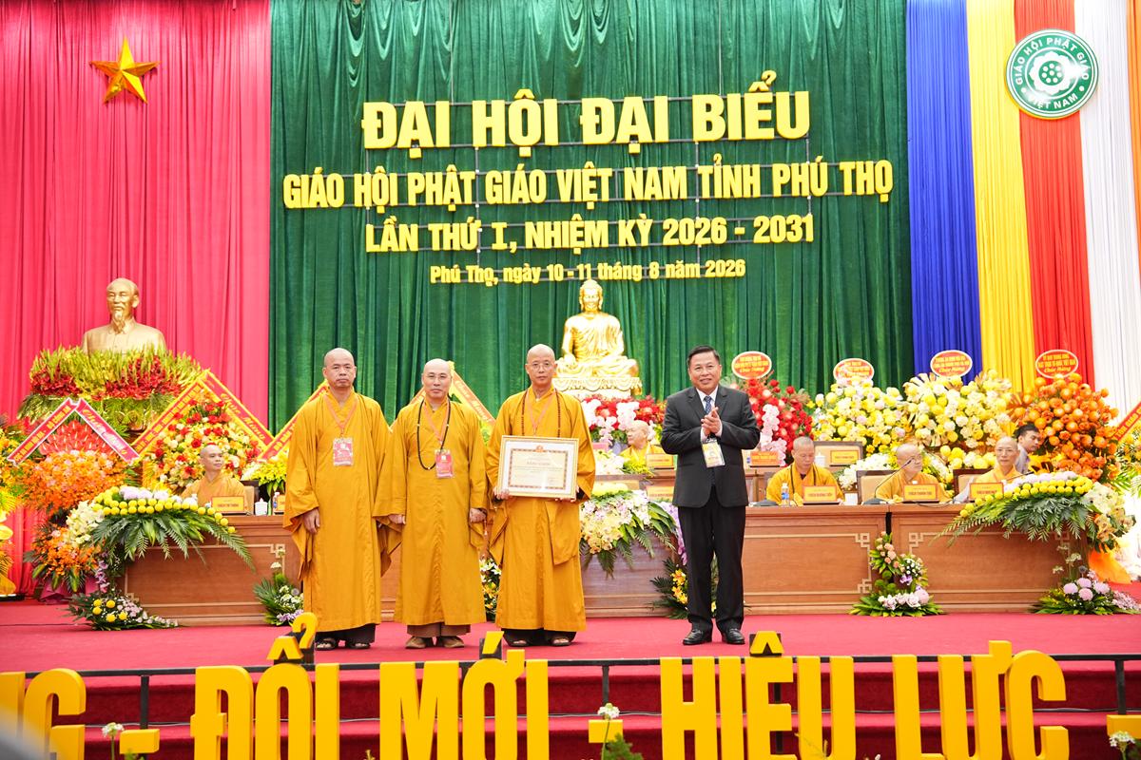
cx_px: 570
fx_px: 1458
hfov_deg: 42.7
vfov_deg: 29.2
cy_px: 380
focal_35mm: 46
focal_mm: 46
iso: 2500
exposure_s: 1/160
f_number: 2.8
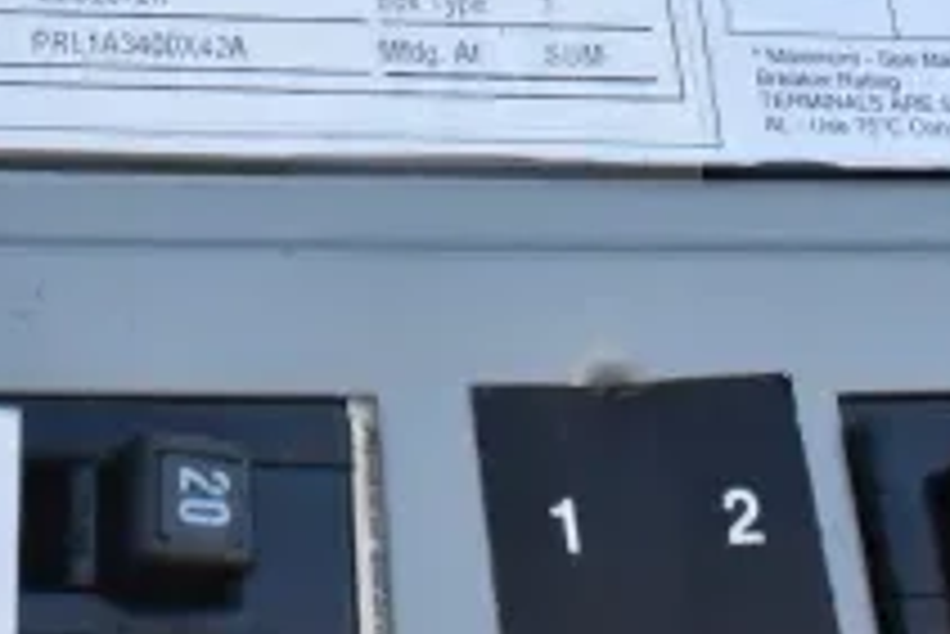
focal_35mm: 78
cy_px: -173
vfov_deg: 16.6
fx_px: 2060
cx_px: 194
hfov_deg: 25.5
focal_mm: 18
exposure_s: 1/1250
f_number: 18
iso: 6400
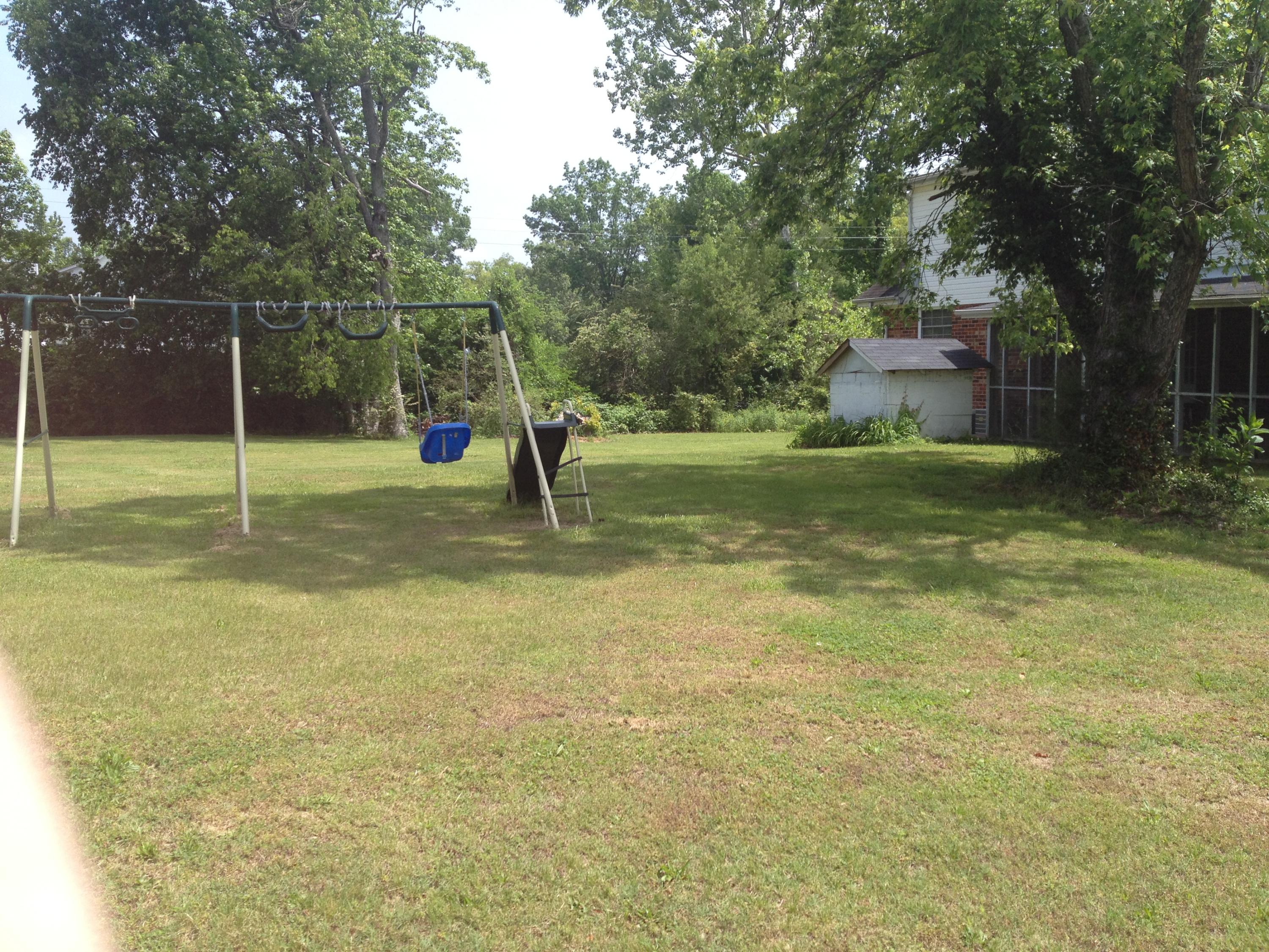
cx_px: 634
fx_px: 1283
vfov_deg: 40.7
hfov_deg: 52.6
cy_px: 476
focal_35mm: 35
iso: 50
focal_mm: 4.28
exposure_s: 1/824
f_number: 2.4
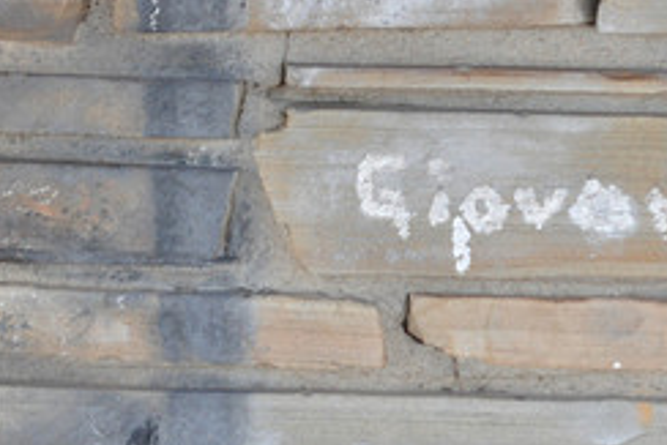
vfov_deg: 5.5
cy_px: 217
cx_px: 541
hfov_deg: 8.2
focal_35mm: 249
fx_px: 4616
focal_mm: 70
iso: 800
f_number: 3.2
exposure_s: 1/160
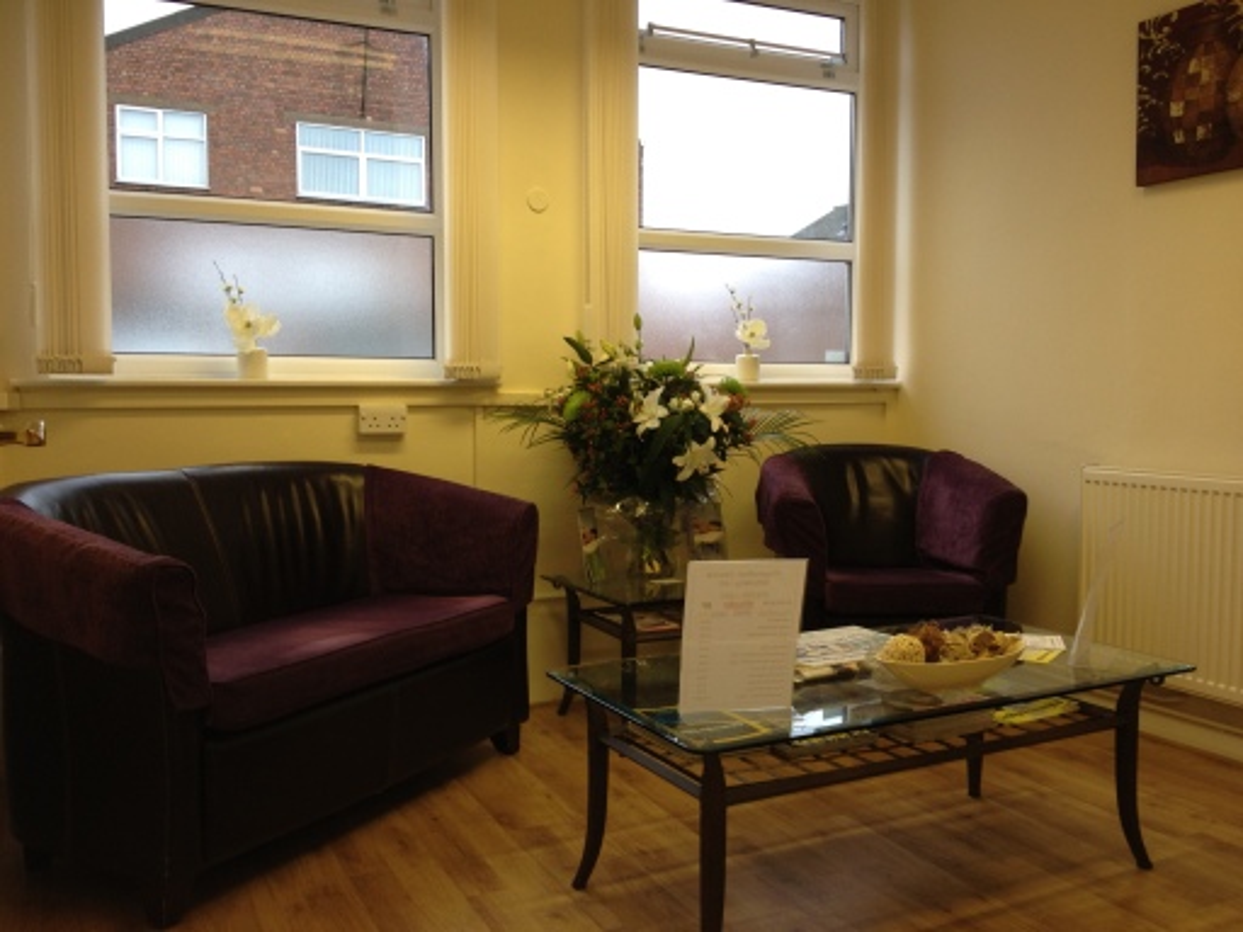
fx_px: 1257
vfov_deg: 40.7
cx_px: 622
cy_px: 466
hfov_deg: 52.6
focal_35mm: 35
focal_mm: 4.28
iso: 80
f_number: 2.4
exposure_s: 1/20
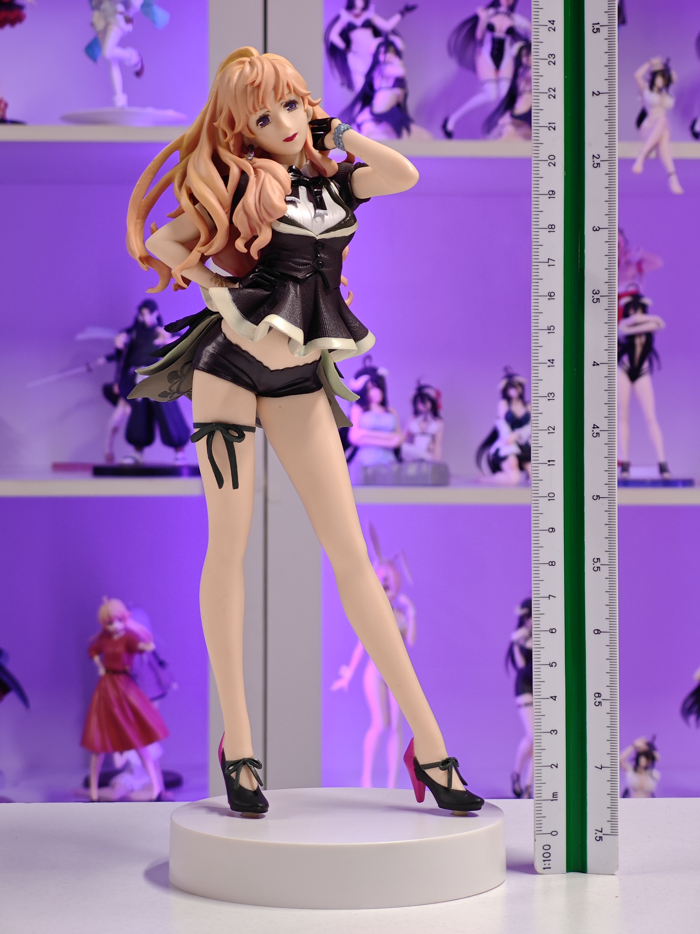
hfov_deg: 18.4
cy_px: 467
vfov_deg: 24.4
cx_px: 350
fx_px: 2157
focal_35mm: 80
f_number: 2.4
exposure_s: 1/19.5
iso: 400
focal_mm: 7.48
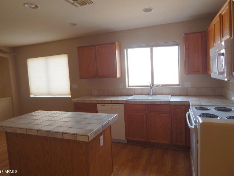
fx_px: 156
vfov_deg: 58.9
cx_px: 116
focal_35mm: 23
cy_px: 87
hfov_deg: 73.9
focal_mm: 4
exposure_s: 1/30
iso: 125
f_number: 3
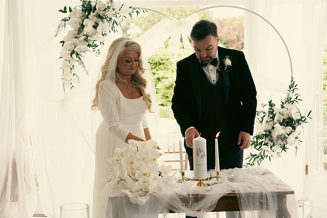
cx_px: 164
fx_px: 491
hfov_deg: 36.9
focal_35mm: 54
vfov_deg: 25.1
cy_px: 109
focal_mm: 54
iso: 125
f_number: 3.5
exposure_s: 1/160
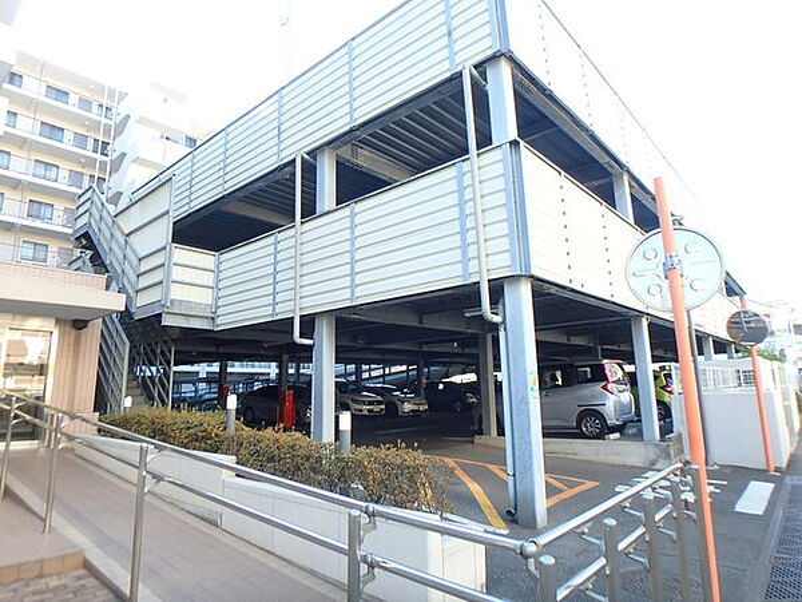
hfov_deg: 79.0
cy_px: 301
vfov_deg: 63.4
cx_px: 401
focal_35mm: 21
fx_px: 487
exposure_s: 1/60
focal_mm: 3.7
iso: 125
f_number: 3.5
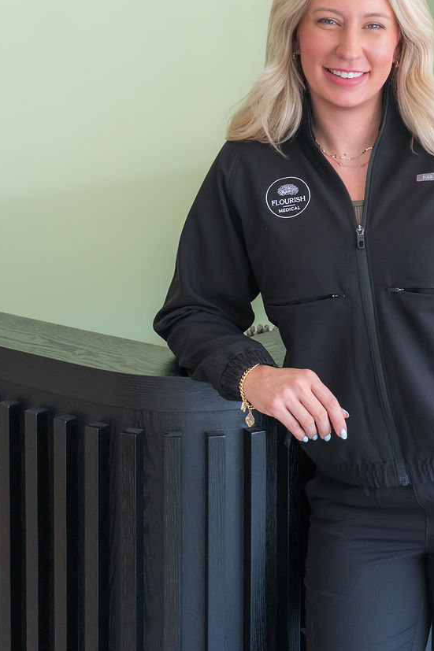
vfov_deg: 25.3
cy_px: 99
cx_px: 286
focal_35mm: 78
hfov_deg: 17.4
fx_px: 1414
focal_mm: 42.1
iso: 1600
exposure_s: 1/200
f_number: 3.5
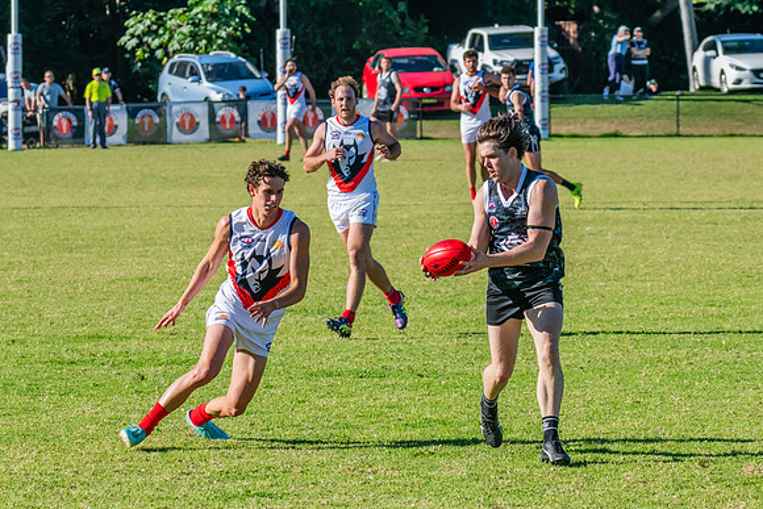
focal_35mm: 283
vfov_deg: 4.9
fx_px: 6009
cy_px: 276
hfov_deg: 7.3
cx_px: 437
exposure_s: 1/1600
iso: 1600
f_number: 11
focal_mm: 240
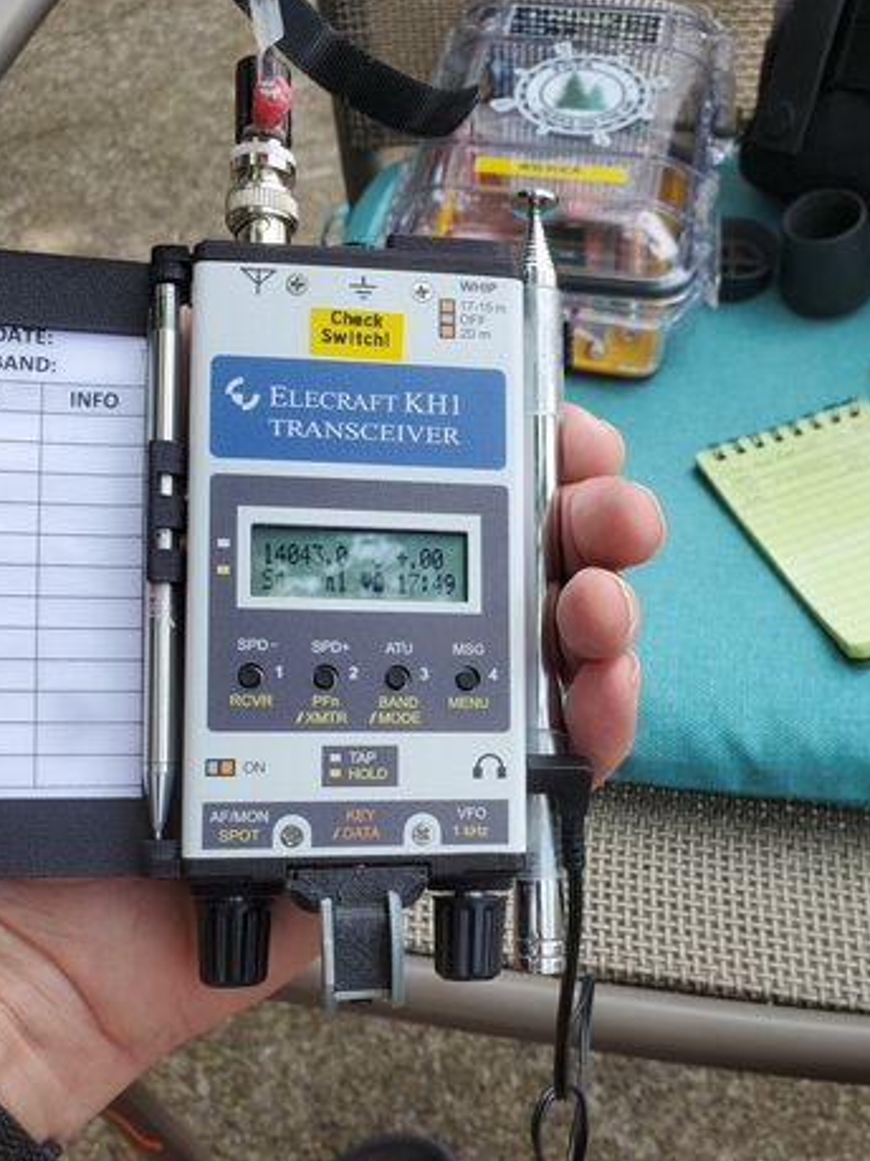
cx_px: 516
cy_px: 708
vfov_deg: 53.5
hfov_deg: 41.6
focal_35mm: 34
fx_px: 1140
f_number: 2.4
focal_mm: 4.3
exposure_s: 1/235
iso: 50
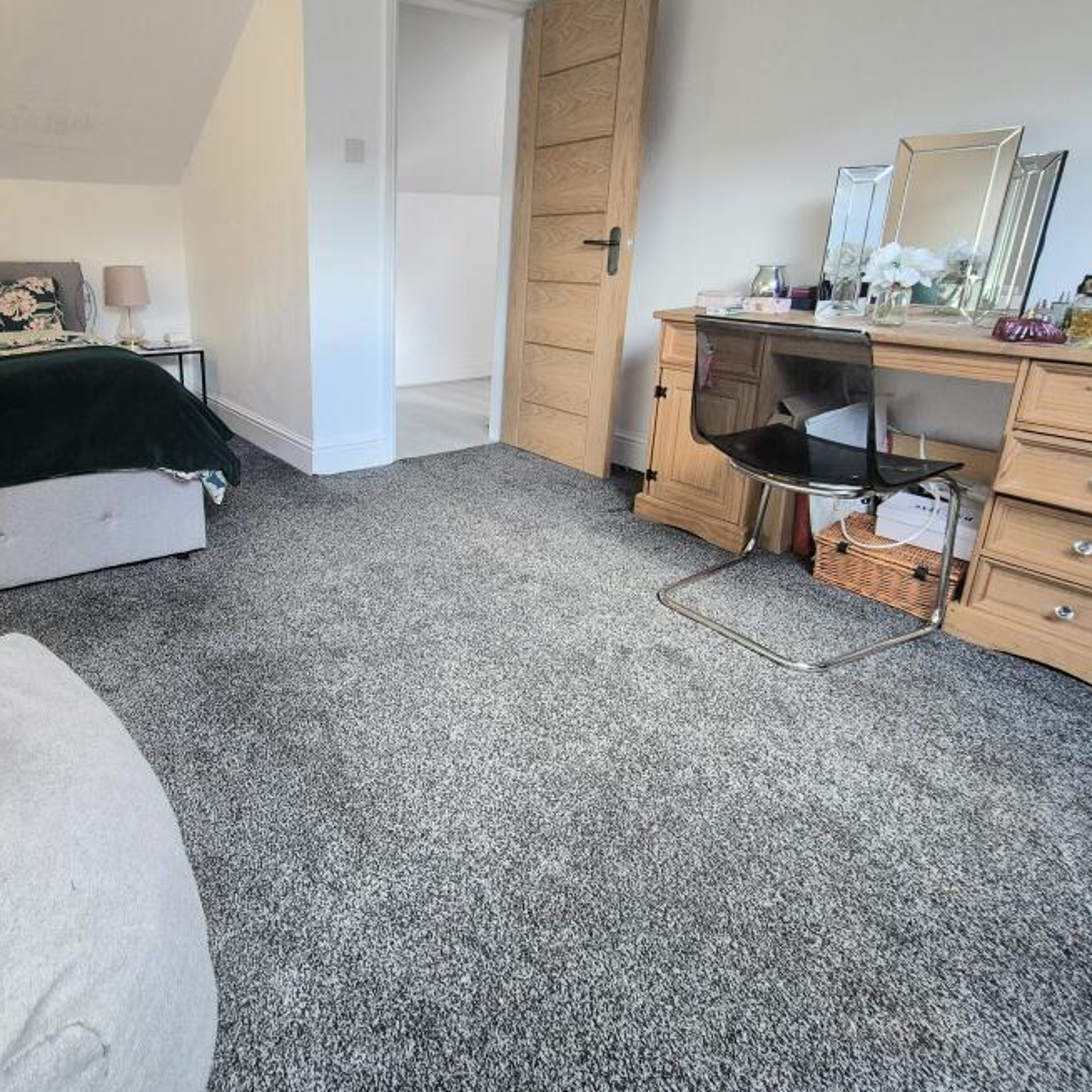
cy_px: 469
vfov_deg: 80.3
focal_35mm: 18
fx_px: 642
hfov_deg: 78.0
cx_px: 359
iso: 200
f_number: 2.2
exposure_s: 1/50
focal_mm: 2.2
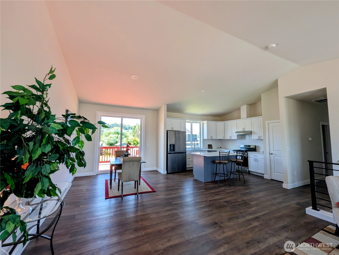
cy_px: 128
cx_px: 170
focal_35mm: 13
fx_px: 127
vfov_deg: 90.0
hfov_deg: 106.1
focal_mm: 1.95
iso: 48
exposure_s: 1/79.2
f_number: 2.2
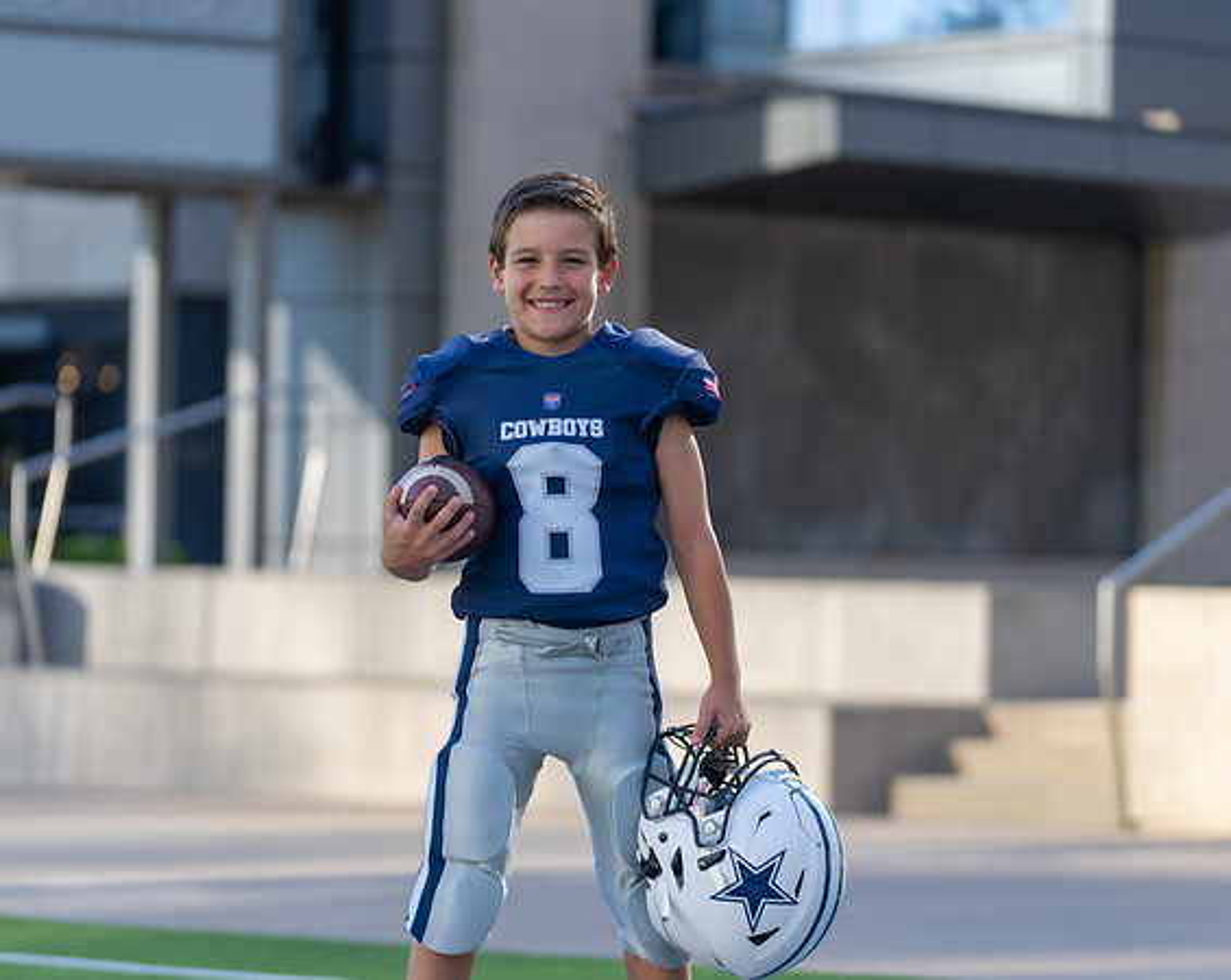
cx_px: 608
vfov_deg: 10.7
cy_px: 492
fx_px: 5241
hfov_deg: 13.4
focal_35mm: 144
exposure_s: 1/500
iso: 100
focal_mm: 122
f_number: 2.8
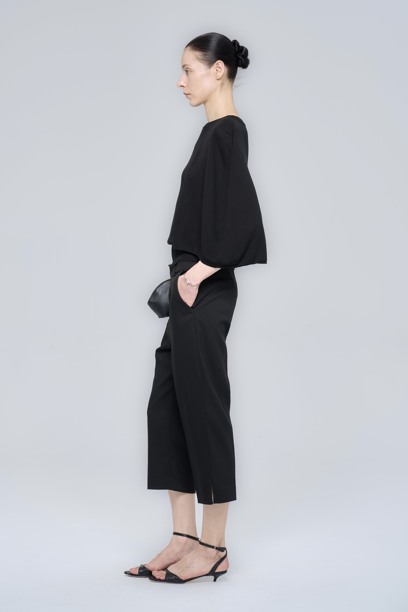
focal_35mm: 85
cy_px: 306
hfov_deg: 16.1
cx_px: 204
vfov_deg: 23.9
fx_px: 1445
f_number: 8
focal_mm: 85
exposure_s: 1/125
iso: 200
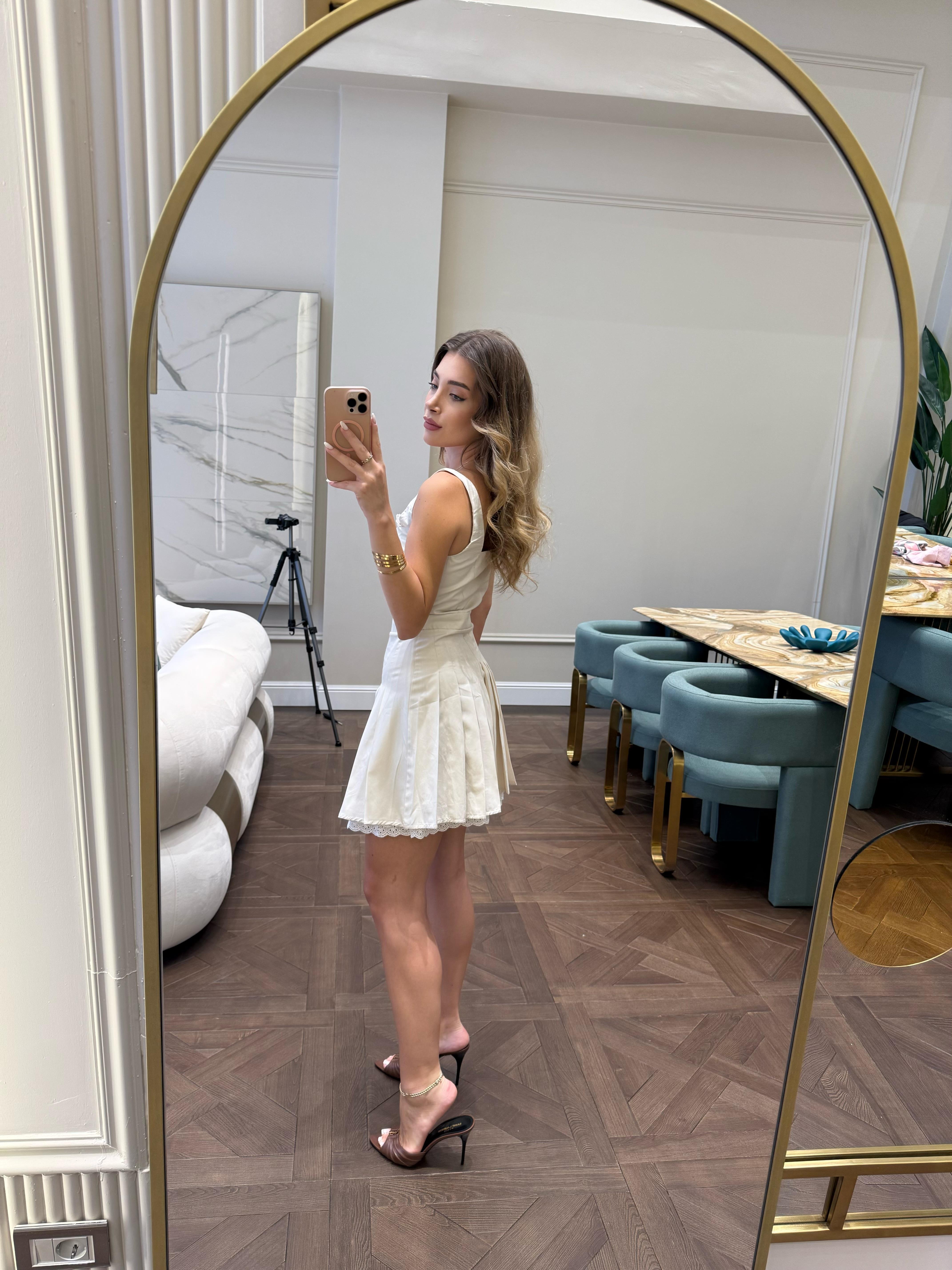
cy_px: 635
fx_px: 880
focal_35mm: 24
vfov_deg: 71.6
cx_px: 476
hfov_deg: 56.8
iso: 125
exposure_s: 1/100
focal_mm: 6.76
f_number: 1.78
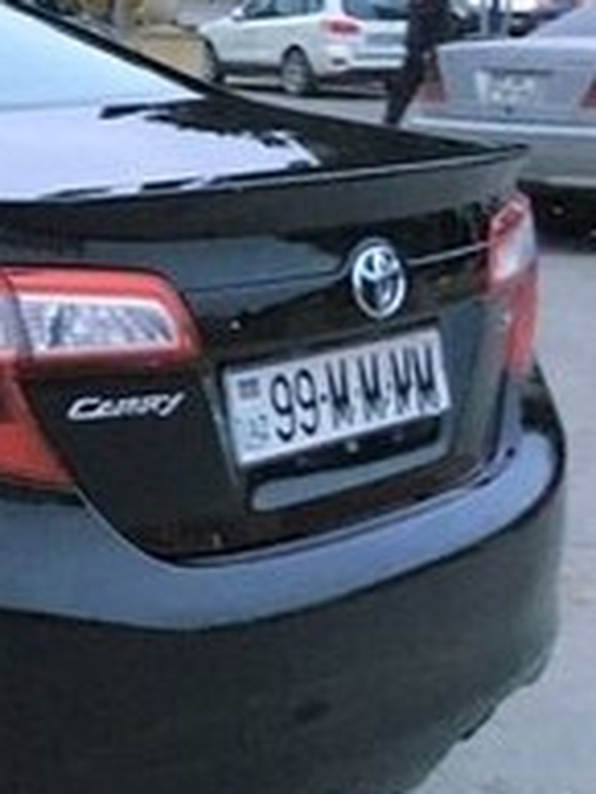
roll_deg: -0.9
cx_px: -637
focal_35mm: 99
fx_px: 2270
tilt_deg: -6.1
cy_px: 352
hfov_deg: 12.8
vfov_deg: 19.8
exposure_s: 1/33
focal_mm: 4.15
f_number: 2.2
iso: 200
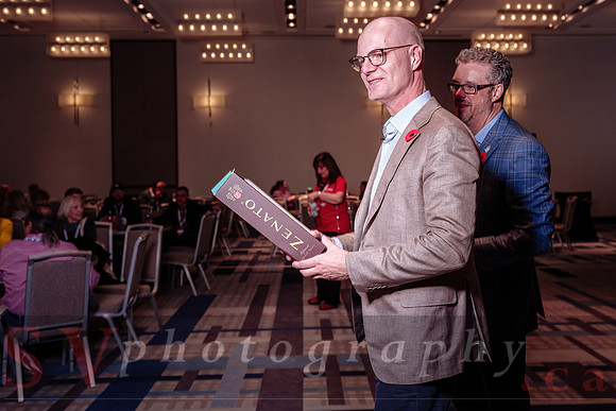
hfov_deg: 49.1
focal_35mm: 39
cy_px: 187
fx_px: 673
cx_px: 336
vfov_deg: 33.9
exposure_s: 1/50
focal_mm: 35
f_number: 4
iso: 800
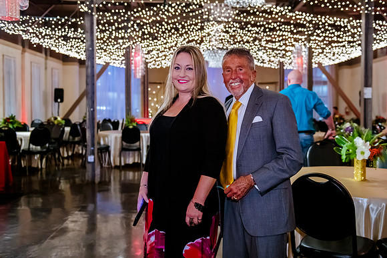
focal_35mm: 43
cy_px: 118
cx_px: 208
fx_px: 460
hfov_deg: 45.6
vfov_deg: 31.3
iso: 3200
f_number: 2.8
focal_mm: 36
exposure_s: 1/100
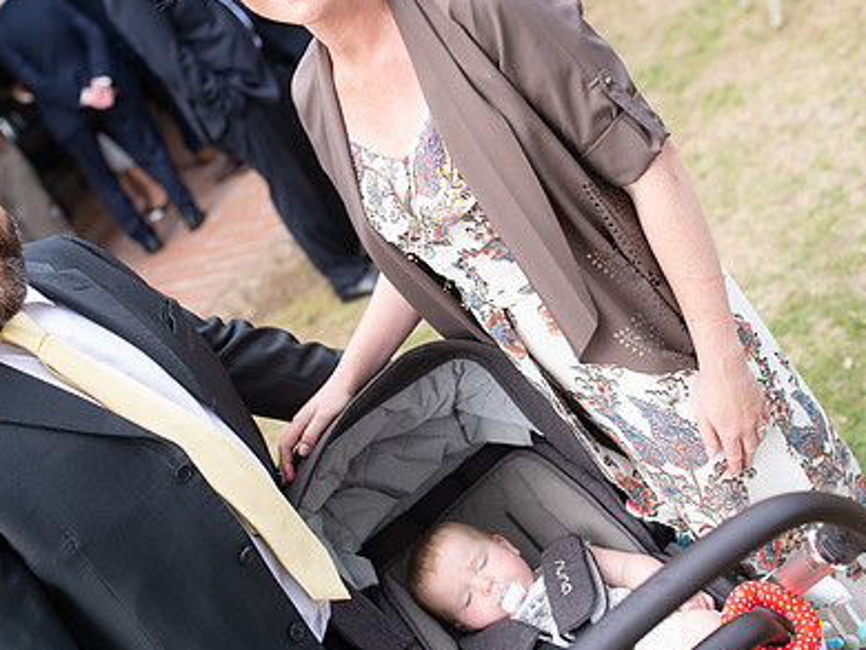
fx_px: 1252
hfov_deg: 38.2
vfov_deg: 29.0
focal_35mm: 50
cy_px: 242
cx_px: 437
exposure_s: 1/250
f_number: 2.8
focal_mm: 35
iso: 100
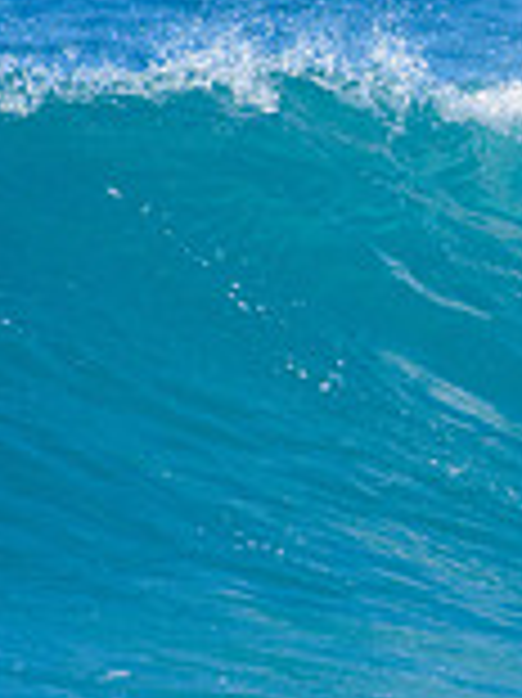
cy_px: 243
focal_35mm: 2208
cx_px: 1113
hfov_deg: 0.7
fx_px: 44456
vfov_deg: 0.9
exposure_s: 1/2000
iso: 320
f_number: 5.6
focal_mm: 500
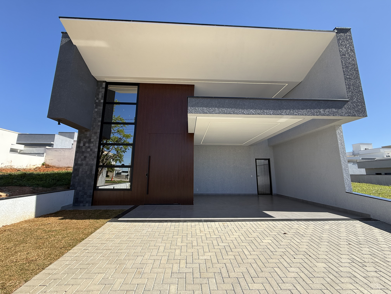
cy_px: 147
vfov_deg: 85.7
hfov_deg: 102.1
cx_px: 196
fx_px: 158
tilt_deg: +10.0
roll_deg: -0.4
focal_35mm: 14
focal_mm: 2.22
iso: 50
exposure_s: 1/590
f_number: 2.2
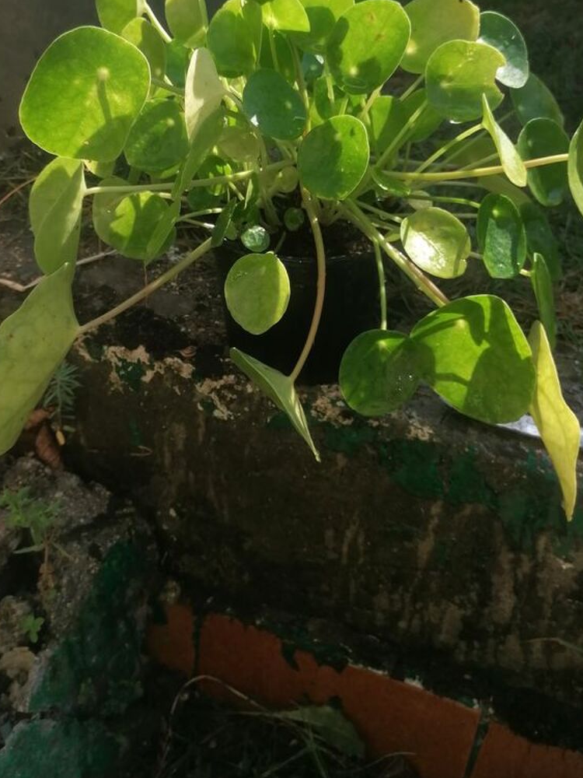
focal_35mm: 36
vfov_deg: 50.5
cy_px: 267
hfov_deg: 39.7
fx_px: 808
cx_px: 294
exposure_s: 1/659
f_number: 1.8
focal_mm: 4.75
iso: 50
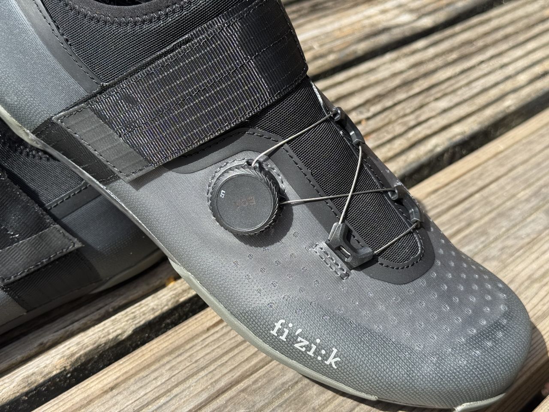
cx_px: 274
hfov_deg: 39.7
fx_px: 761
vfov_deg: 30.3
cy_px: 206
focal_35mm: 48
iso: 64
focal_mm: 6.76
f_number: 1.78
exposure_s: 1/1172
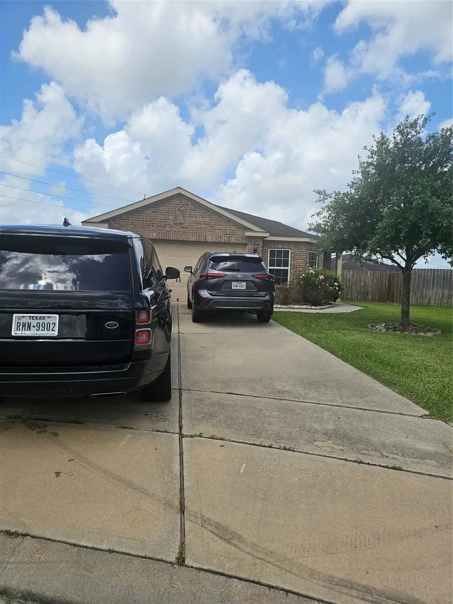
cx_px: 226
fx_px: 401
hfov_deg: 58.9
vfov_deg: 73.9
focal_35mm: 23
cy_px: 302
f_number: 1.7
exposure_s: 1/909
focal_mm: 6.3
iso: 10
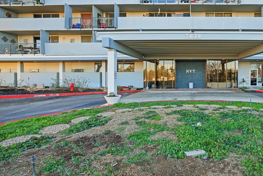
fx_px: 139
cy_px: 75
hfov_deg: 81.2
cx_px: 192
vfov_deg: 64.2
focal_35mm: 19
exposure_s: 1/200
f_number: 6.3
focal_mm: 9
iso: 200
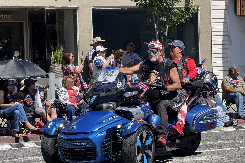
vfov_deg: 10.5
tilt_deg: -2.8
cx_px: 126
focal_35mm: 130
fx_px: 885
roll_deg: +1.1
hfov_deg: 15.8
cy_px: 89
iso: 64
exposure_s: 1/1033
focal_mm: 15.66
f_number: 2.8
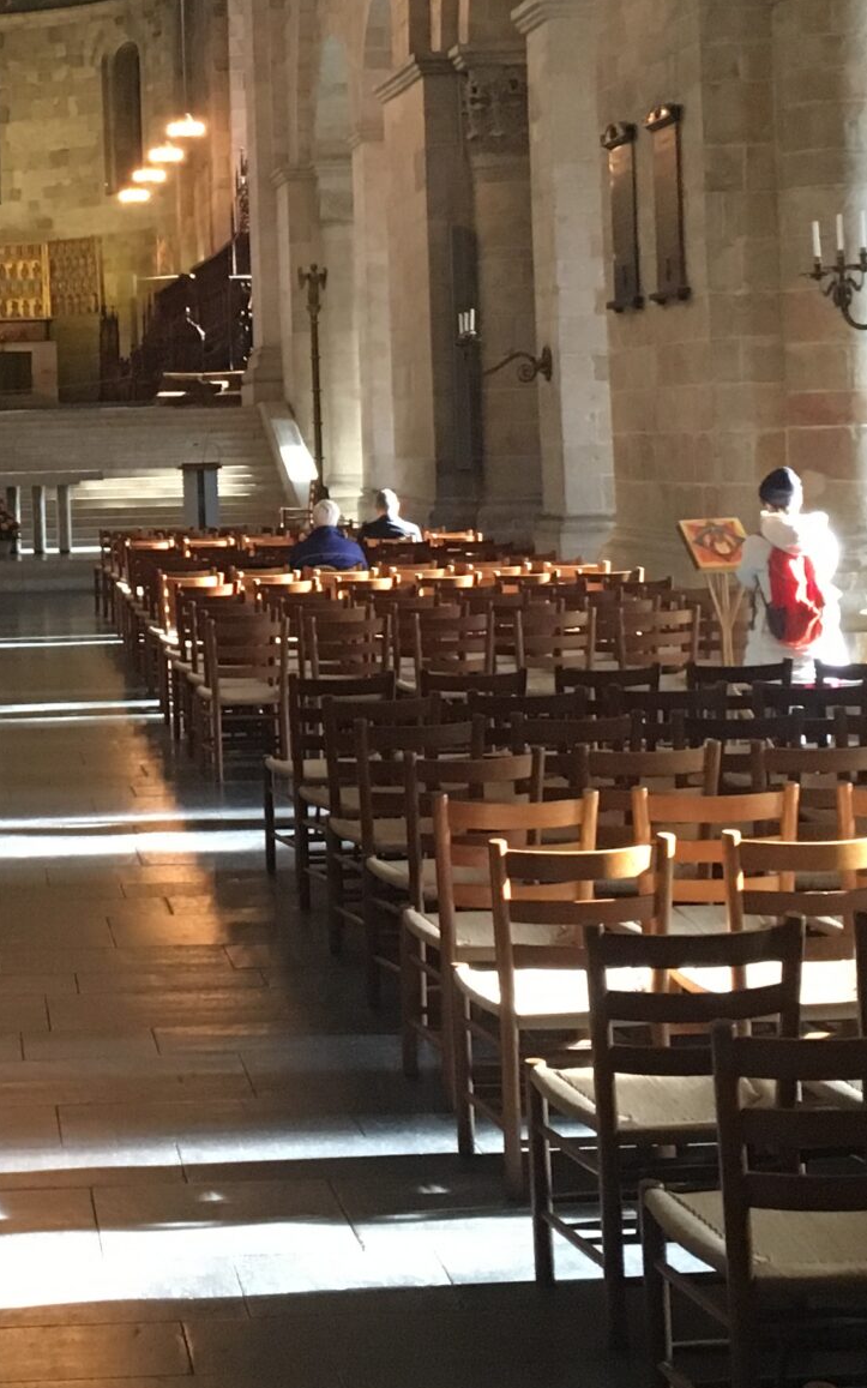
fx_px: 2571
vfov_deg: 29.9
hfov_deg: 18.5
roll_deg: +1.8
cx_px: -46
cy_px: 408
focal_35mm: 68
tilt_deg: +0.1
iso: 200
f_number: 2.2
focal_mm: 4.15
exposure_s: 1/25
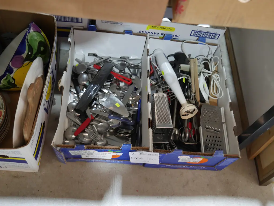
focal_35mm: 36
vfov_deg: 39.7
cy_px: 103
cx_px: 137
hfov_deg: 51.3
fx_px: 285
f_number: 4
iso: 1250
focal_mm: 18
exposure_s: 1/60
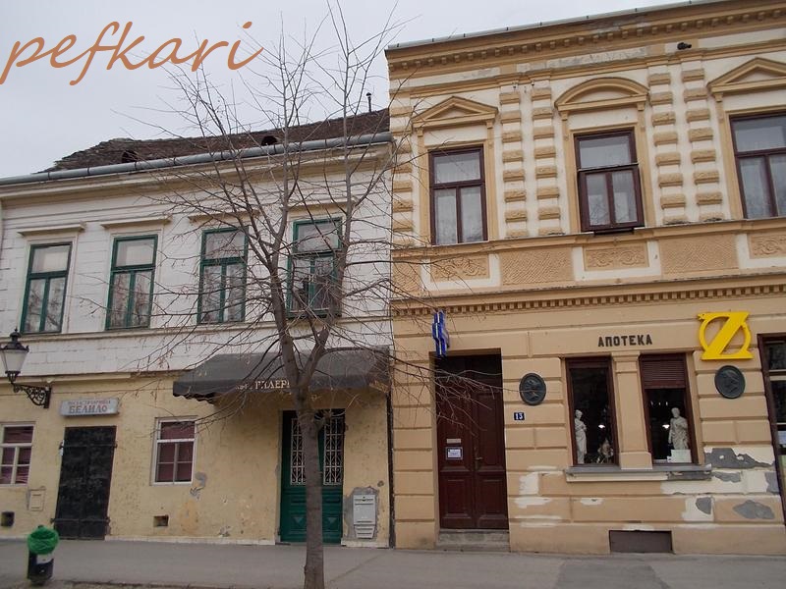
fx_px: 658
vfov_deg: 48.2
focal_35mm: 29
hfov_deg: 61.7
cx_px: 393
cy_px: 294
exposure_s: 1/250
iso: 80
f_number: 3.3
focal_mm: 4.1
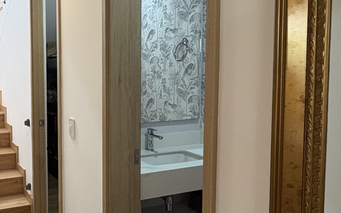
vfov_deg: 33.5
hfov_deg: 48.2
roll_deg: +0.2
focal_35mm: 38
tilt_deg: -2.7
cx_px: 61
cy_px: 91
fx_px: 353
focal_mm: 2.22
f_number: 2.2
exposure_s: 1/95
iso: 250
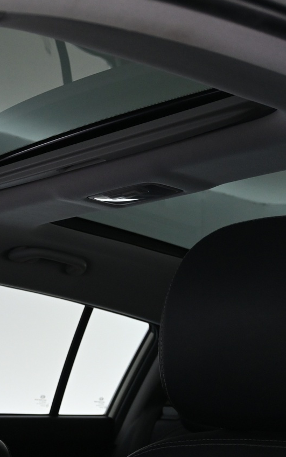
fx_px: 891
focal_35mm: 71
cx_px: 2
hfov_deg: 17.8
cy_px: 251
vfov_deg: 28.8
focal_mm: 24.5
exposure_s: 1/40
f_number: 4.2
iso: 1250
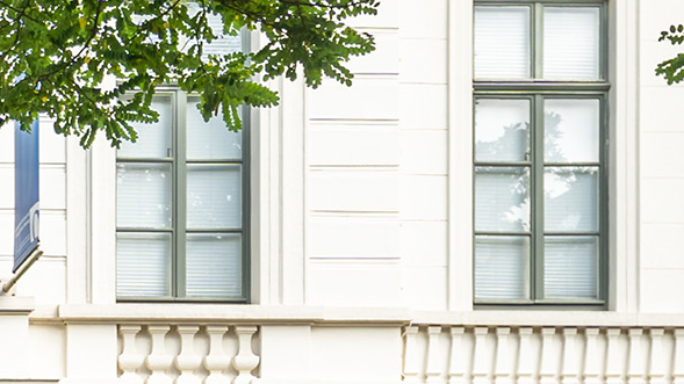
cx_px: -150
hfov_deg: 16.0
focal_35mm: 129
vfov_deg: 9.1
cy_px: 588
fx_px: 2339
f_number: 4
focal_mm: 29
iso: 250
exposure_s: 1/320
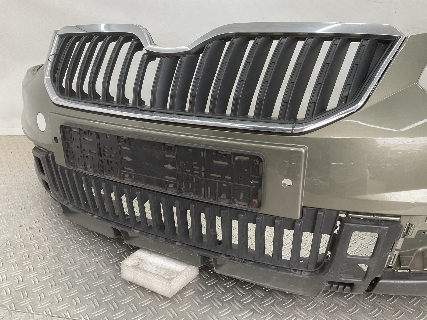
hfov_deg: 61.7
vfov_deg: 48.2
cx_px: 214
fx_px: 358
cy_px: 160
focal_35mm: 29
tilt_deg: -22.9
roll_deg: -0.4
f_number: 1.8
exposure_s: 1/100
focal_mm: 3
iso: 32
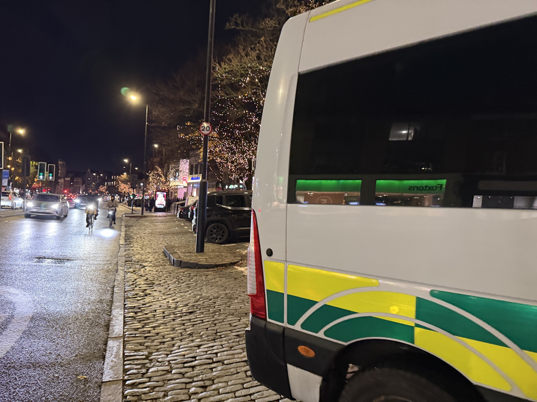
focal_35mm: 24
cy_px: 201
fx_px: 372
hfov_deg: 71.6
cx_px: 268
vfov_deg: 56.8
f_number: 1.78
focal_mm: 6.76
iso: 800
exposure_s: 1/32
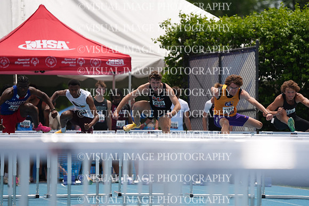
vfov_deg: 2.3
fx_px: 5151
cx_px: 154
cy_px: 103
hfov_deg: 3.4
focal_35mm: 600
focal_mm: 600
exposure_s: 1/4000
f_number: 6.3
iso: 500
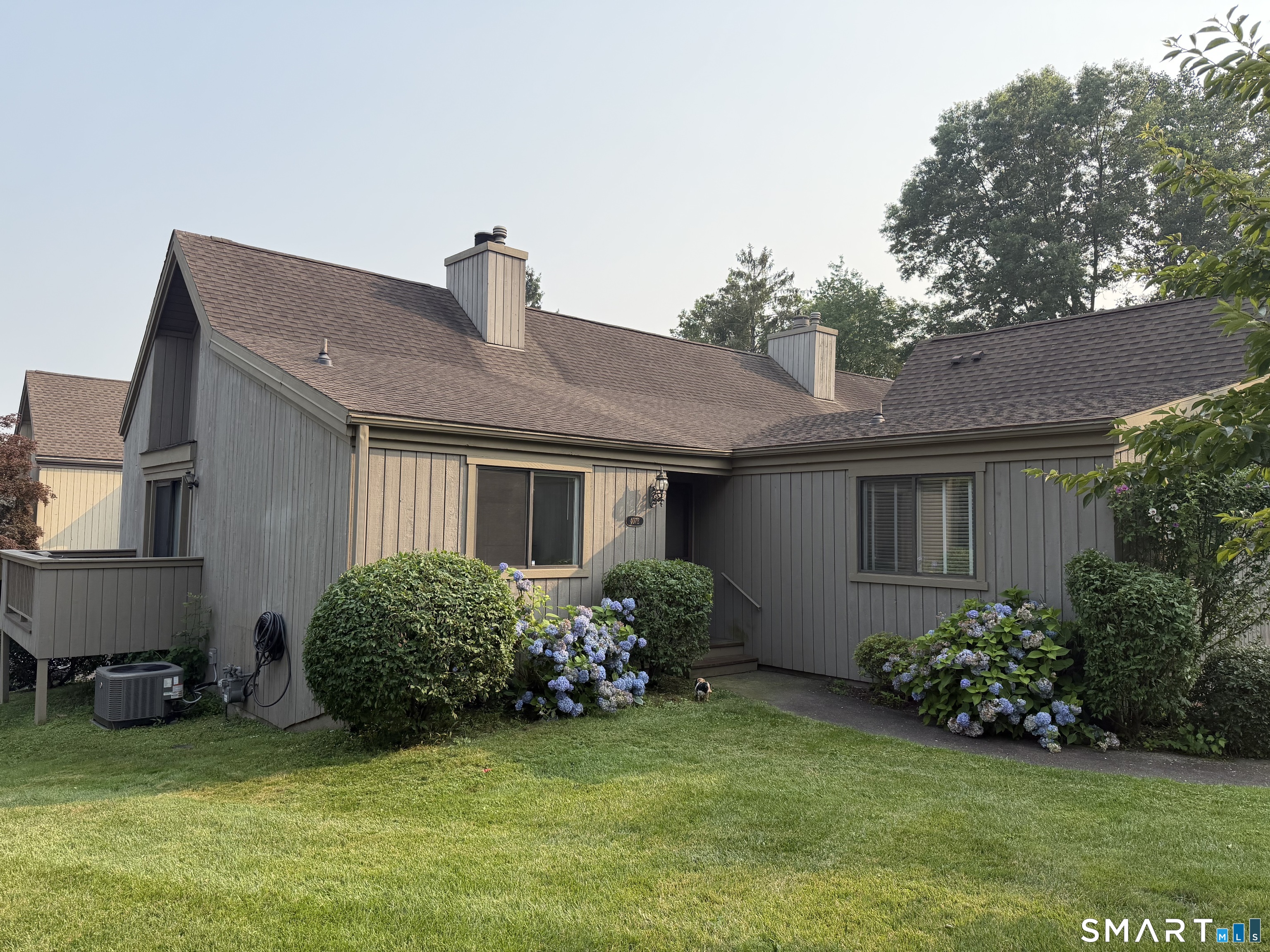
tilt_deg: +3.0
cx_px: 635
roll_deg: -1.0
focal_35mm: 24
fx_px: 881
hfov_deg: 71.6
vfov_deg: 56.8
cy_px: 476
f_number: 1.78
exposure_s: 1/3021
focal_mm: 6.76
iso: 100
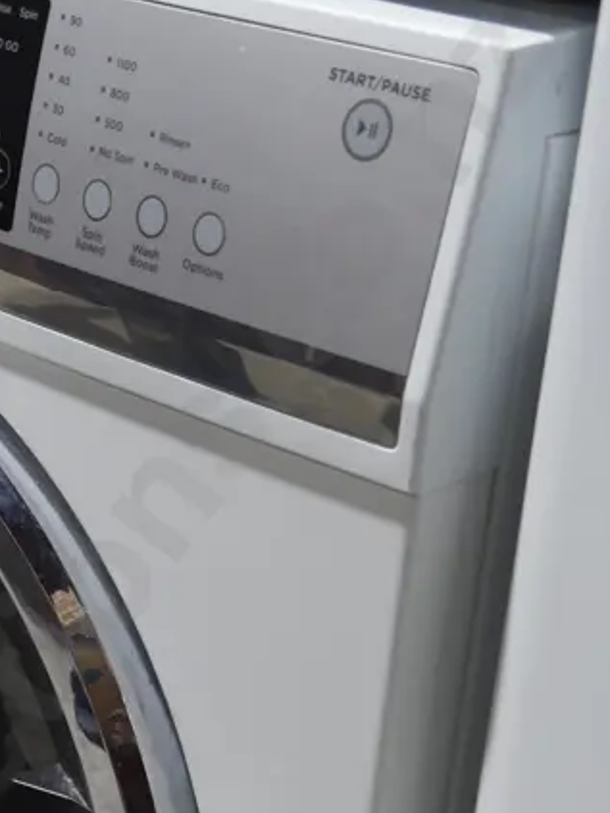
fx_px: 2277
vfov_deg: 19.6
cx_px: -68
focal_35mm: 97
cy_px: 815
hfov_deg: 14.9
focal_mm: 20
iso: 400
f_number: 4.4
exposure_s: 1/60
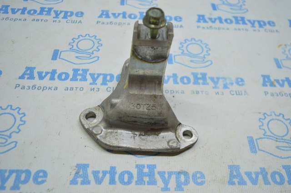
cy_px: 96
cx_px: 146
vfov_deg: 39.9
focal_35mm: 33
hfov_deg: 57.3
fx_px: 266
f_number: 3.8
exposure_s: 1/100
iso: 400
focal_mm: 22
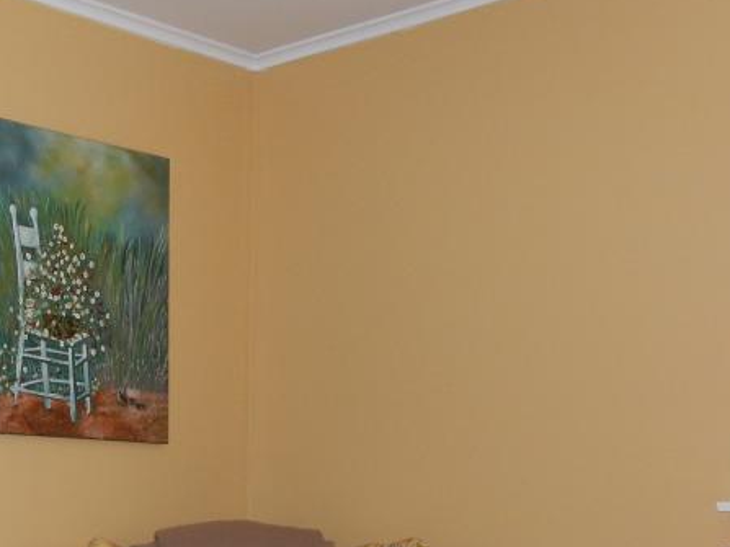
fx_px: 1497
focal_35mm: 71
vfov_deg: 19.7
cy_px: 616
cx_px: 77
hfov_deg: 26.5
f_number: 3.2
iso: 200
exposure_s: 1/30
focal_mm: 5.6
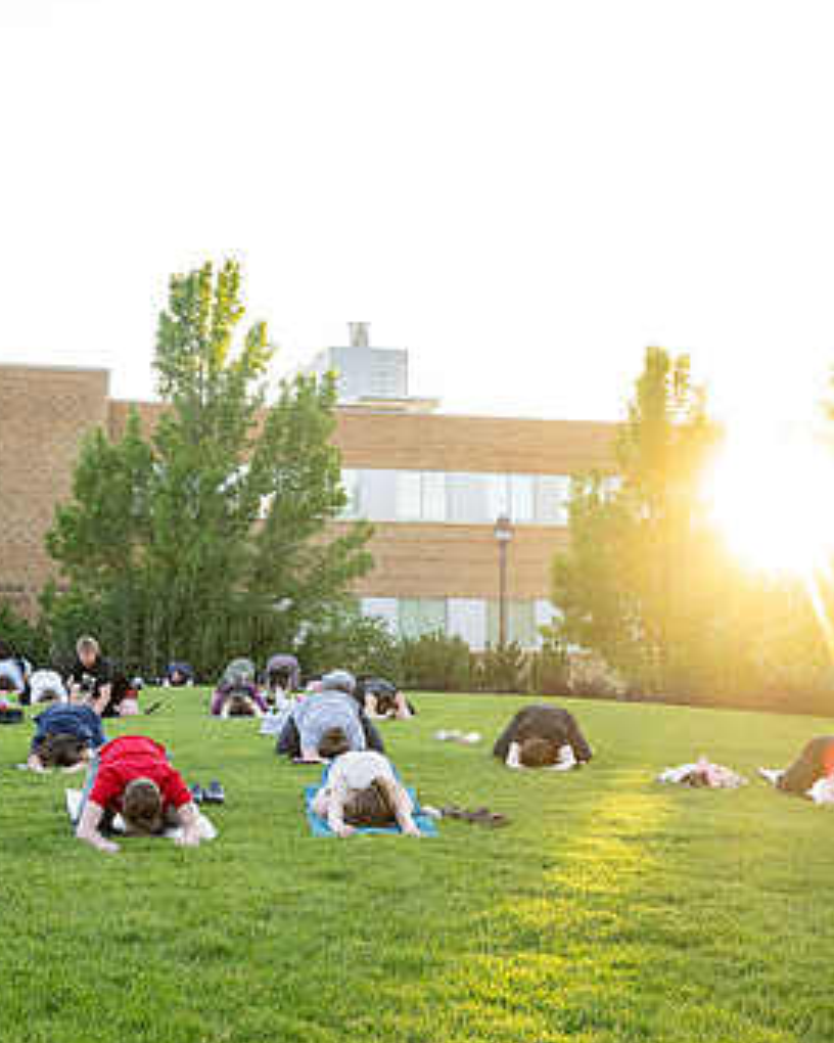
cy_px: 474
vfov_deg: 38.7
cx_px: 377
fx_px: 1481
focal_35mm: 48
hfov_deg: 31.4
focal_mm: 30
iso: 1600
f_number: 5.6
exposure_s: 1/400
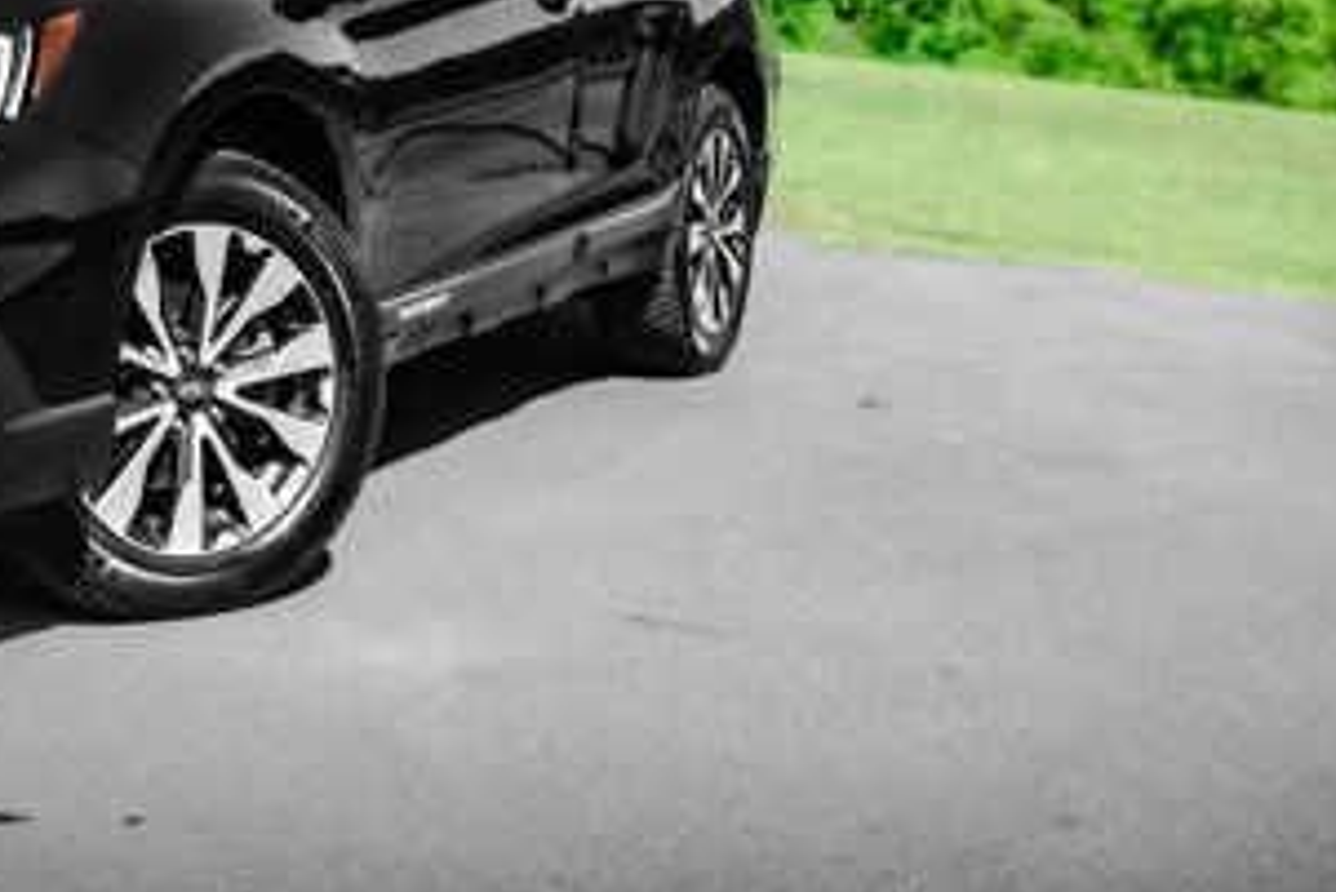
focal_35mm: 68
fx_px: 2525
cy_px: 149
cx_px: -67
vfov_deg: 19.8
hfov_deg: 27.5
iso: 400
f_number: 4.5
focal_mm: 32
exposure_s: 1/2000
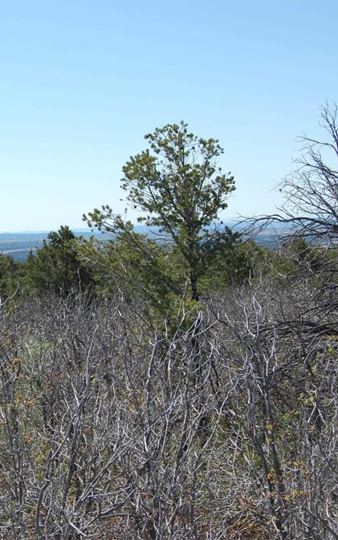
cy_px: 269
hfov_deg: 16.2
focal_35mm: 79
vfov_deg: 26.1
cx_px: 7
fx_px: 1164
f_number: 6.3
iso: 200
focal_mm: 34
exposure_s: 1/500
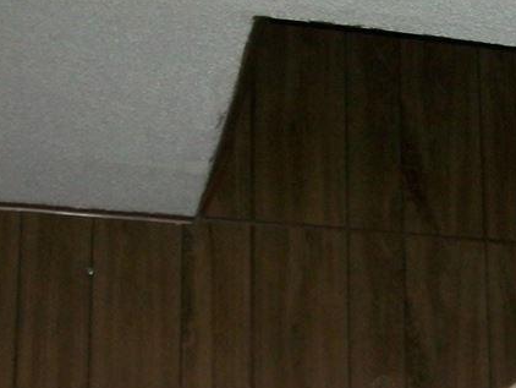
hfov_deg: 19.9
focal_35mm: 97
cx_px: 461
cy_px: 563
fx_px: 1447
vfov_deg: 14.4
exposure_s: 1/30
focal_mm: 5.7
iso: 160
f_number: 2.9
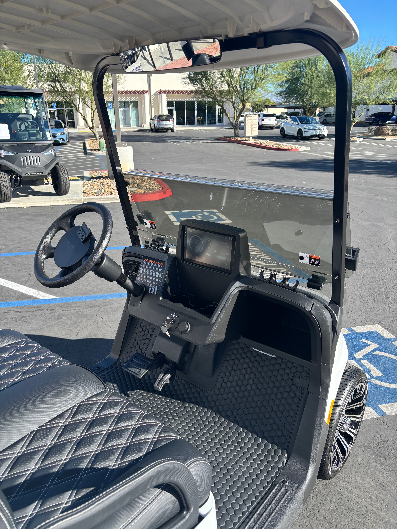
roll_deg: +0.6
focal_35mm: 26
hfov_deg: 53.1
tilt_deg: -19.6
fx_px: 398
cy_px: 264
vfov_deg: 67.3
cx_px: 198
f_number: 1.6
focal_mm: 5.96
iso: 50
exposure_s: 1/1152
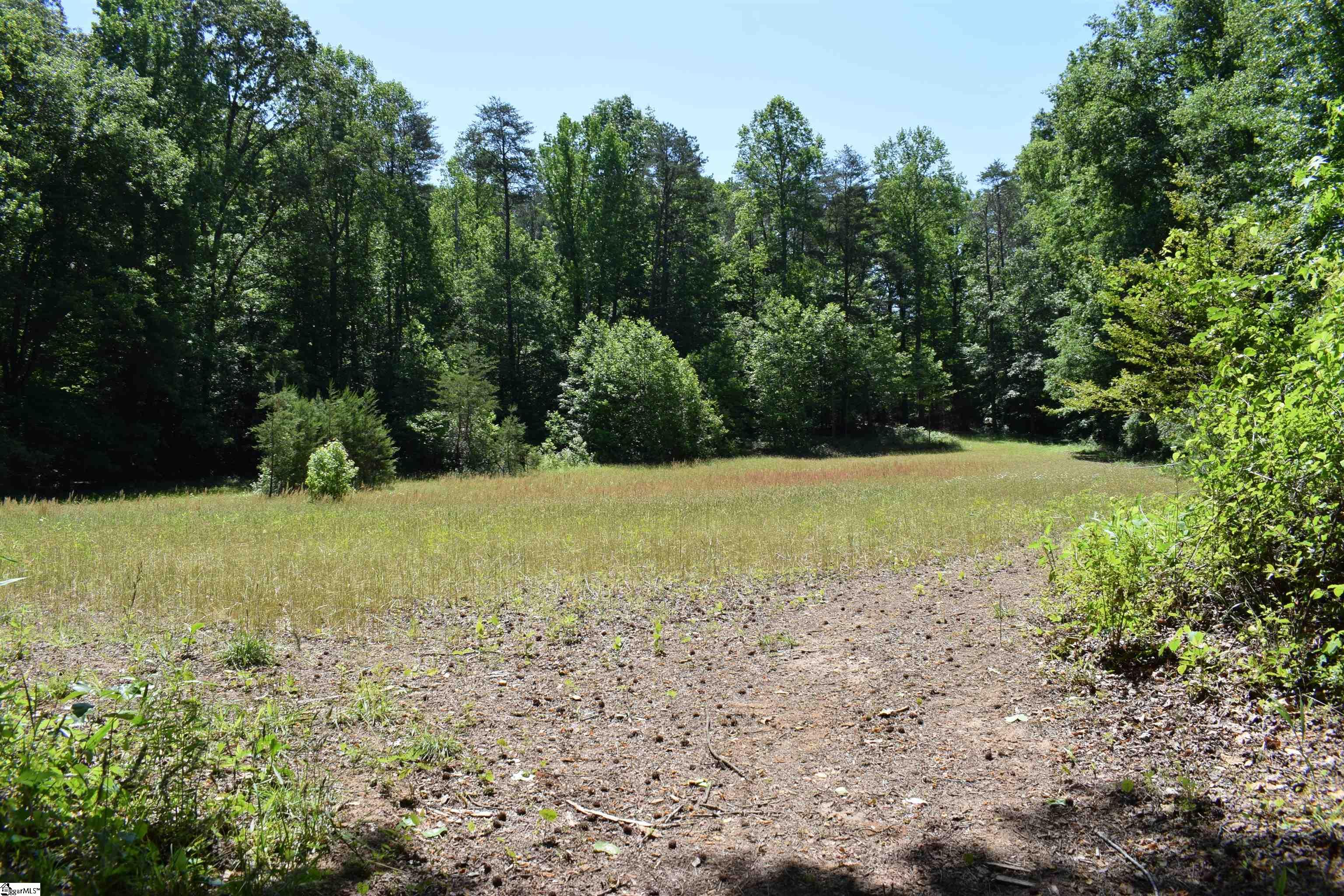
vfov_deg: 47.9
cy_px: 448
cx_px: 672
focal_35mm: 27
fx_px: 1008
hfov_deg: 67.4
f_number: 8
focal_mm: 18
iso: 200
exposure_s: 1/250
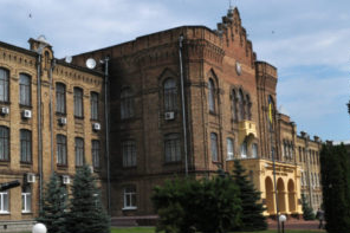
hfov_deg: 34.4
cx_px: 92
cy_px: 135
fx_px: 554
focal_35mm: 57
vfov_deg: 23.7
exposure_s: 1/200
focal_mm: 22
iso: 400
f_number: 22
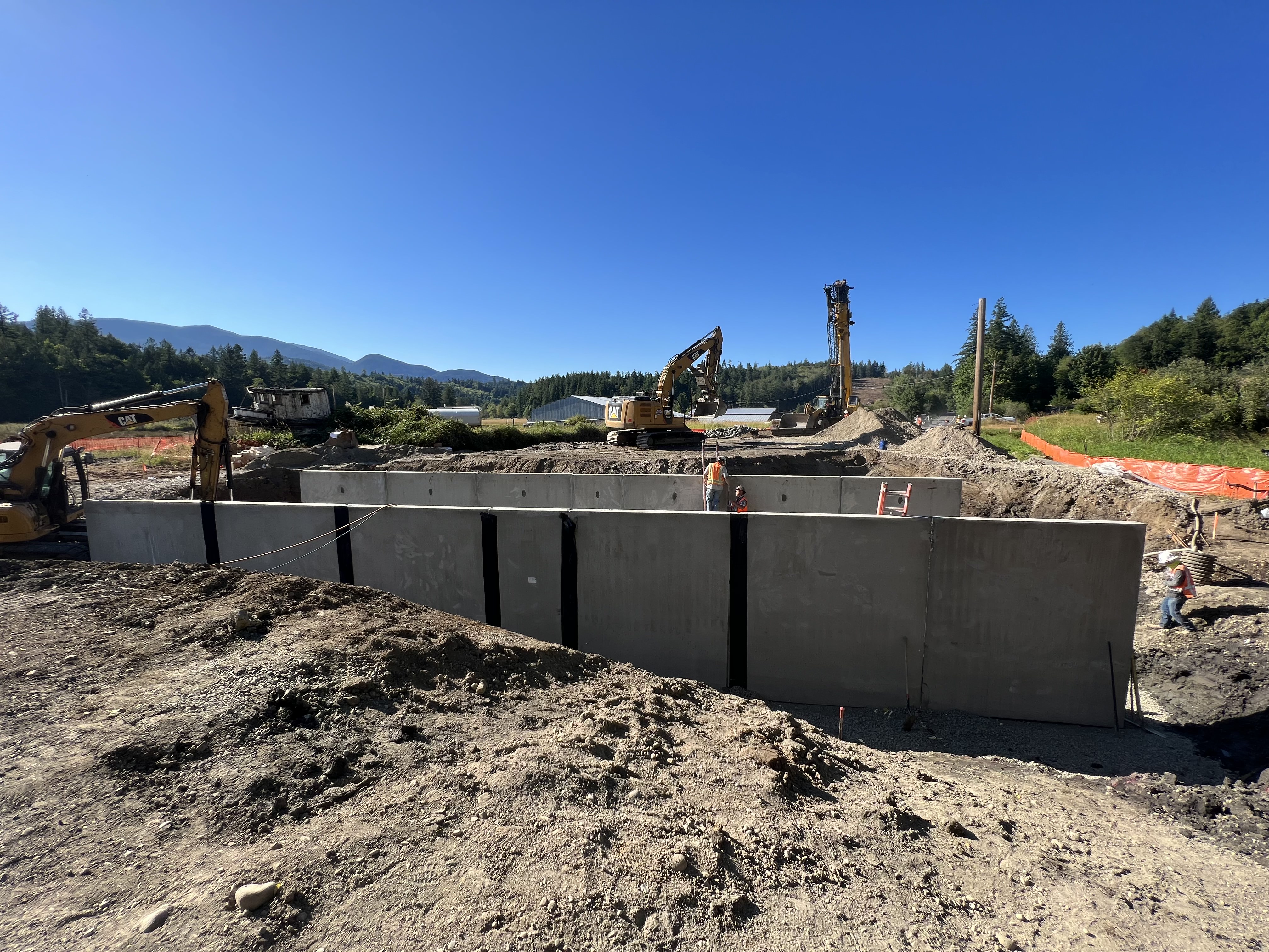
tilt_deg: -5.7
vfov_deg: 89.9
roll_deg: +0.0
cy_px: 476
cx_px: 634
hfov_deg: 106.2
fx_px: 477
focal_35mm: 13
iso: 32
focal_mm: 1.57
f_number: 1.8
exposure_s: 1/1054
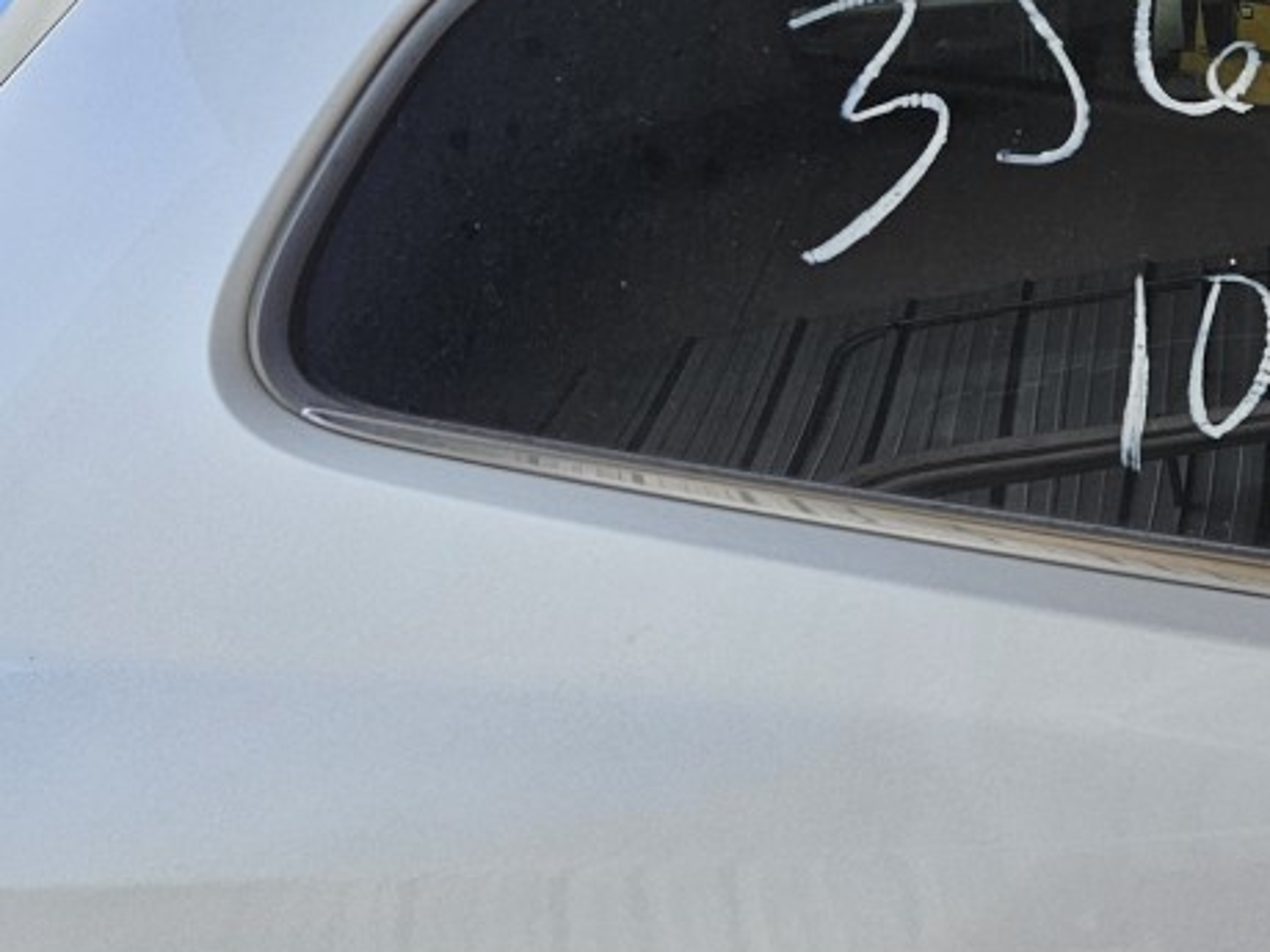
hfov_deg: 28.3
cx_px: 1281
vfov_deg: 22.6
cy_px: 193
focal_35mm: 64
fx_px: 2348
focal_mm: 5.4
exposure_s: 1/120
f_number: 1.8
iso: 40
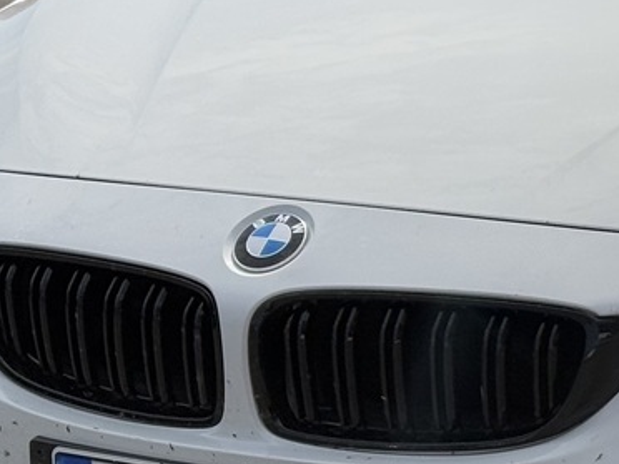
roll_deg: -0.8
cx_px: 812
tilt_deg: -12.6
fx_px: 3326
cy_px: 143
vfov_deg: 8.0
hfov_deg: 10.4
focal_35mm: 186
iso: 64
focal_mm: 6.76
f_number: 1.78
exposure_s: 1/7874
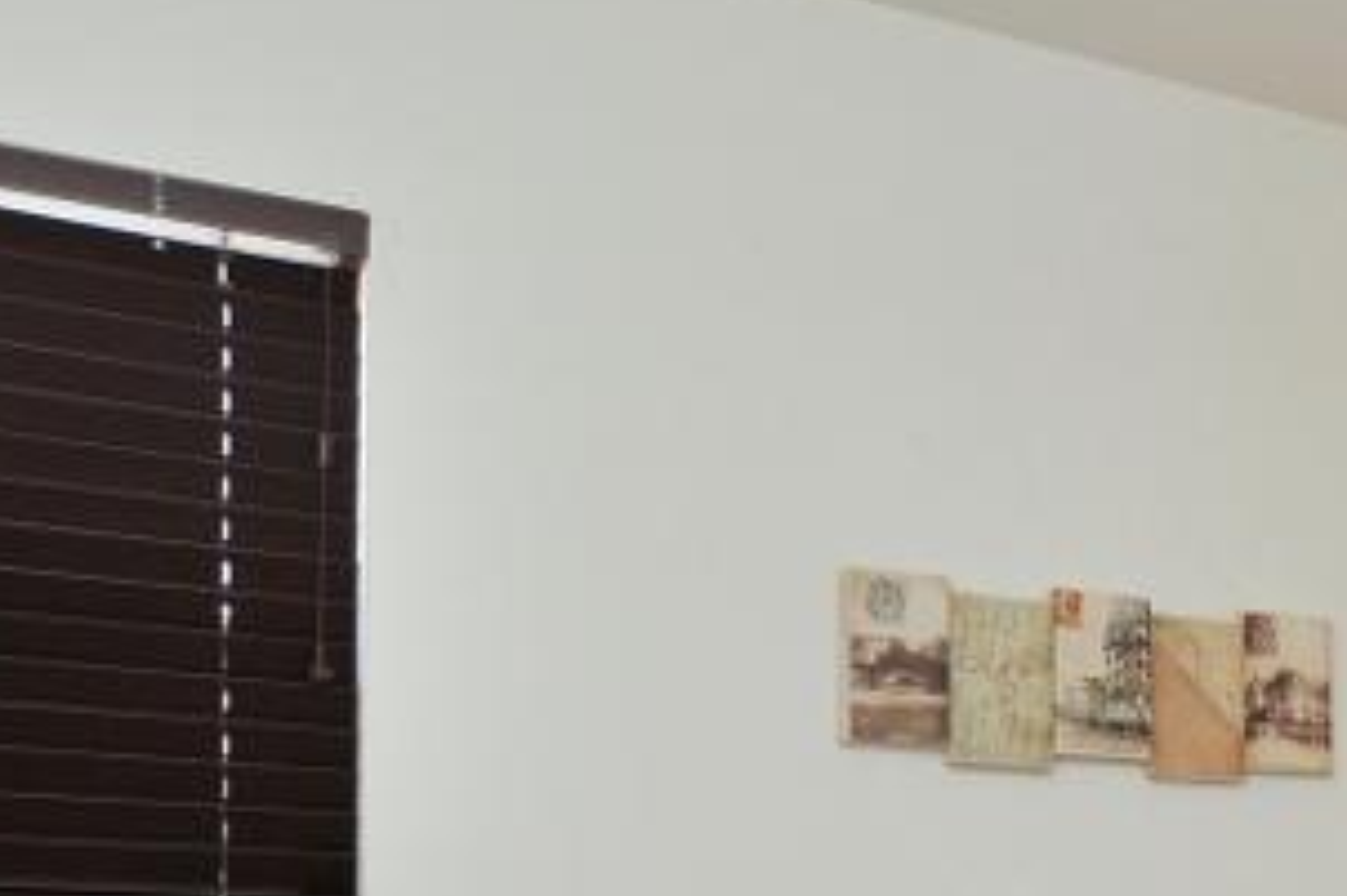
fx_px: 2281
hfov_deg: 23.9
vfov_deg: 20.8
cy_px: 1059
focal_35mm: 61
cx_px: 2154
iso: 640
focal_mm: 18
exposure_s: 1/40
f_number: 8
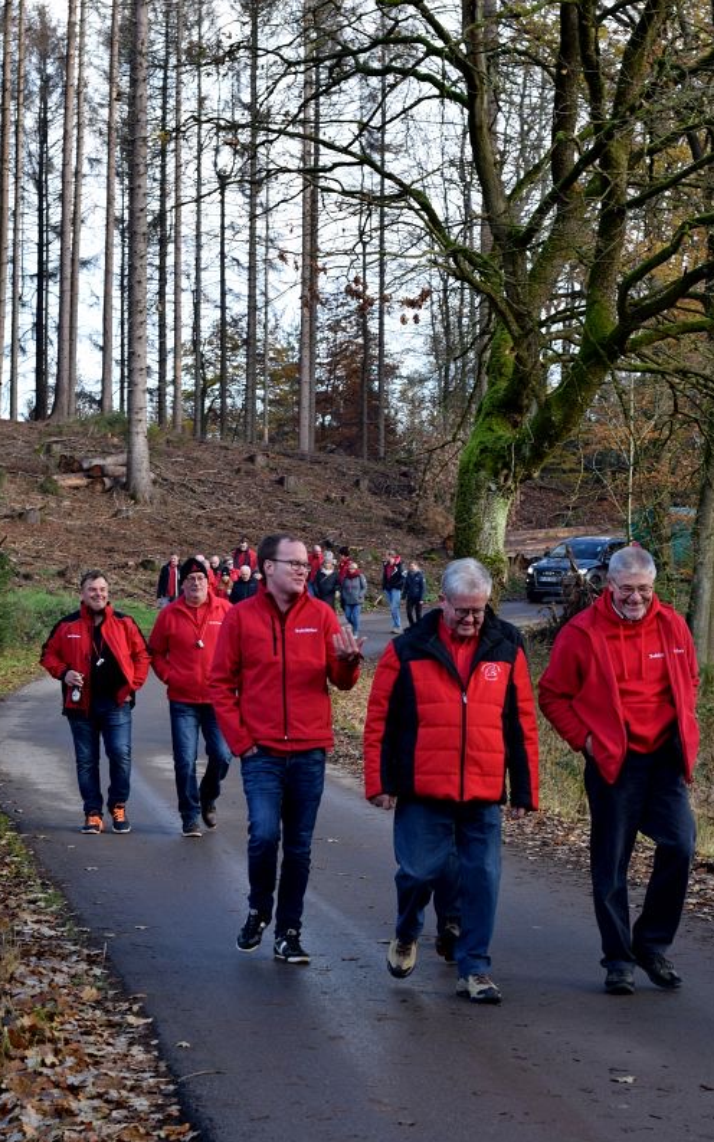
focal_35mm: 77
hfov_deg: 16.9
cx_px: 346
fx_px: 2398
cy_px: 570
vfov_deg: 26.8
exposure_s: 1/160
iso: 400
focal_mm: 50
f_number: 7.1
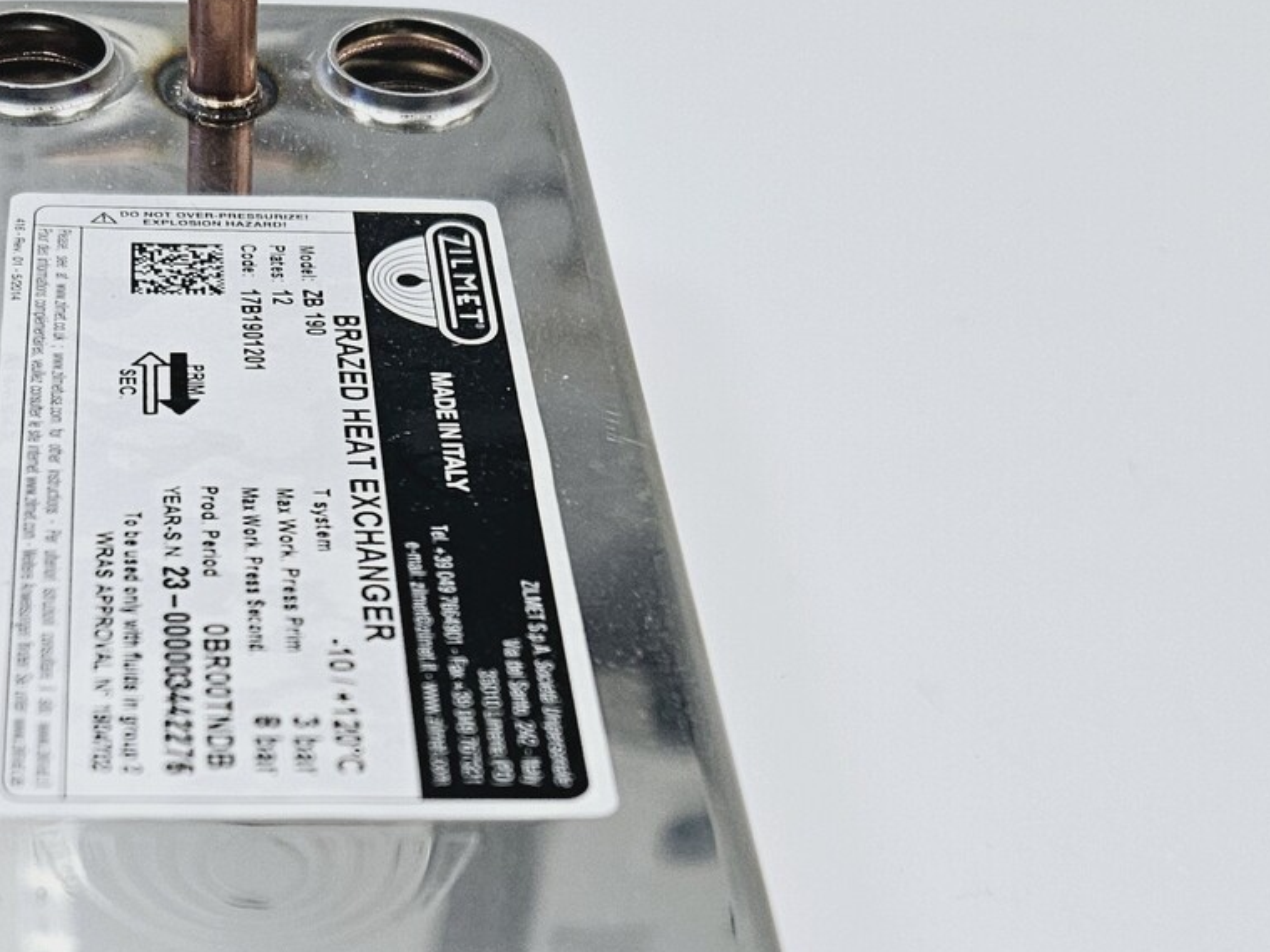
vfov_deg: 22.8
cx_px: 277
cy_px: 944
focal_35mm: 62
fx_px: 2275
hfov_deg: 30.5
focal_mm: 5.4
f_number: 1.8
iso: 125
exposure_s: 1/190
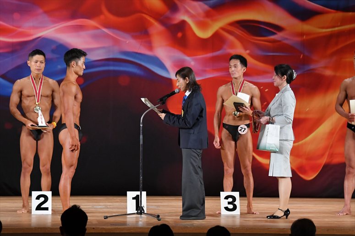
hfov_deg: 11.0
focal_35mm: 187
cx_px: 178
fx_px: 1843
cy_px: 118
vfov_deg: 7.3
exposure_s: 1/400
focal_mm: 125
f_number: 5.6
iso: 3200
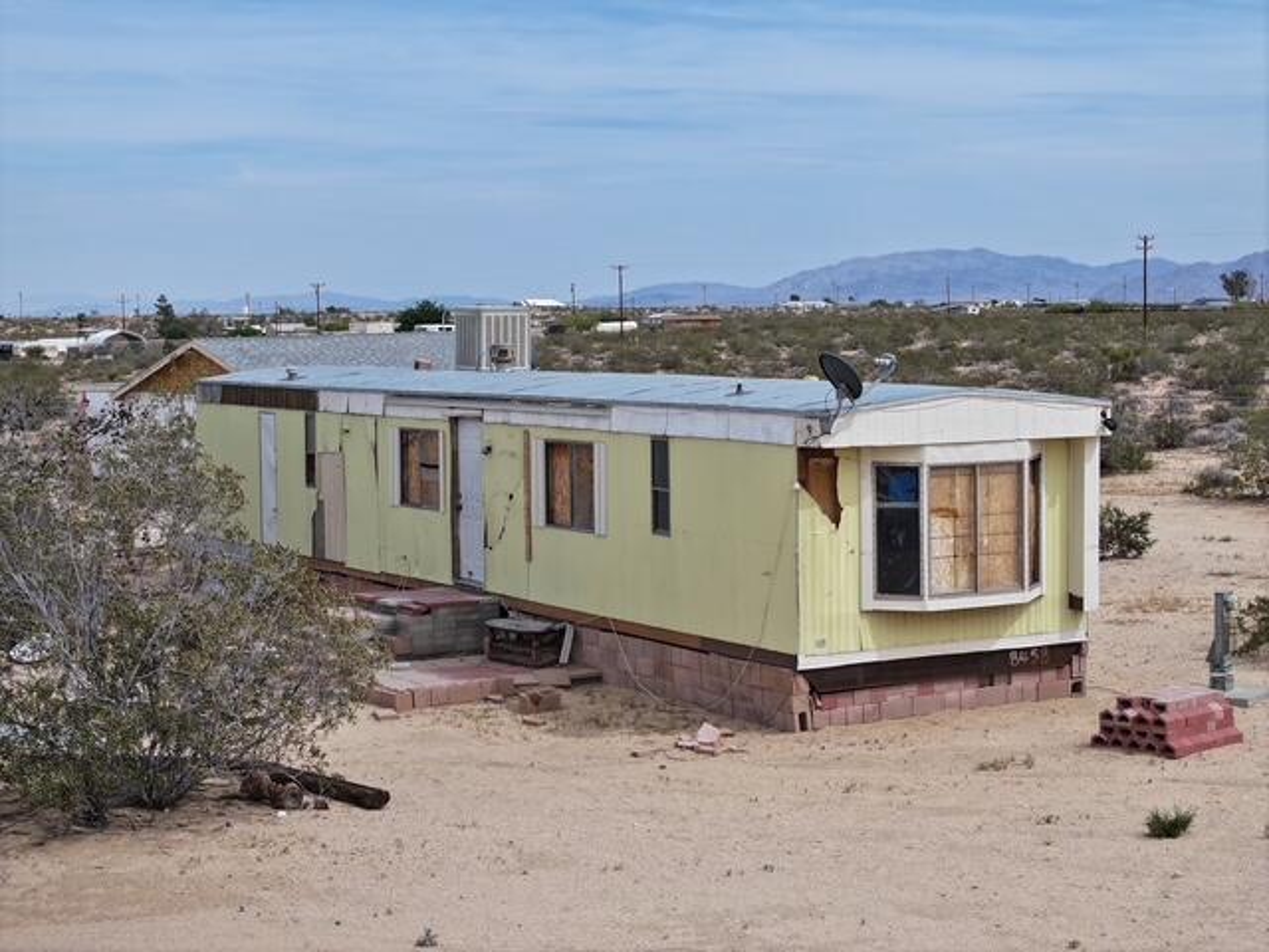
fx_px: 2566
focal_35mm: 70
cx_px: 634
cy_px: 476
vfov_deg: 21.0
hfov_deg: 27.8
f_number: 2.8
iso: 100
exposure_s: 1/1600
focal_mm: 19.35
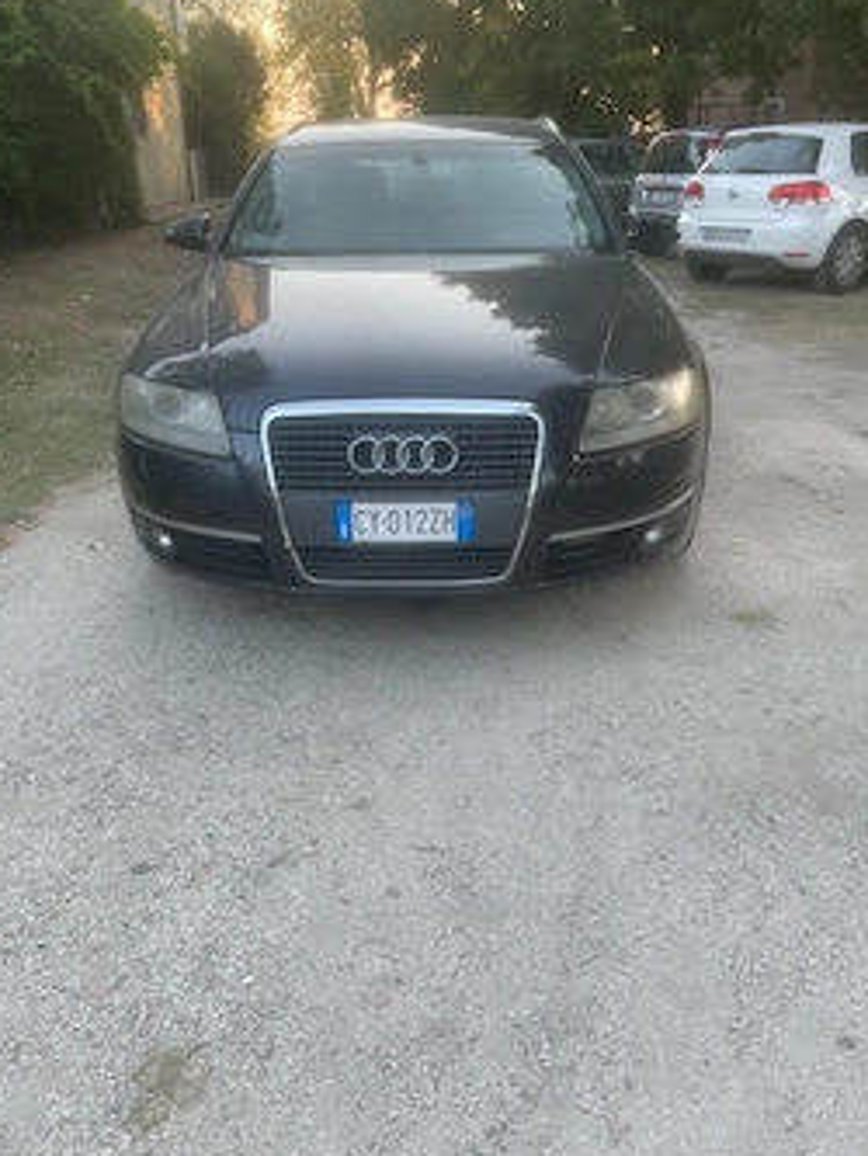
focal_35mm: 30
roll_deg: +0.0
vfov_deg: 59.9
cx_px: 448
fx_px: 1002
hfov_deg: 46.8
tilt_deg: -22.9
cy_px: 590
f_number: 1.6
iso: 40
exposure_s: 1/121
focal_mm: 5.1
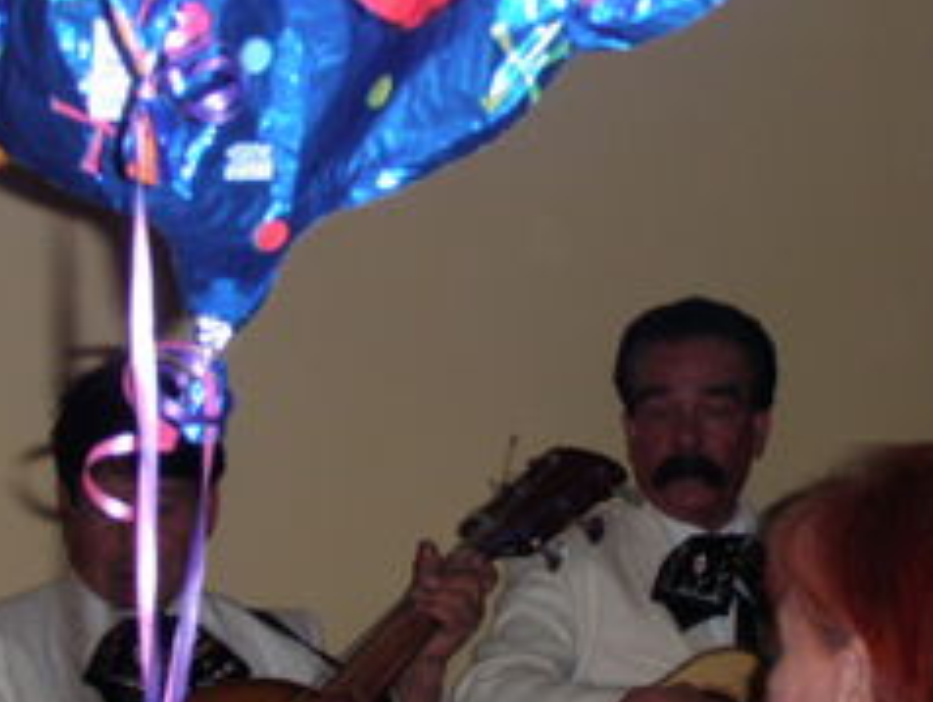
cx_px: 541
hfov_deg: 19.2
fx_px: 2752
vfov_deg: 14.5
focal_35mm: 102
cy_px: 341
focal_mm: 6.7
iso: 100
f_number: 3.5
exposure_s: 1/30
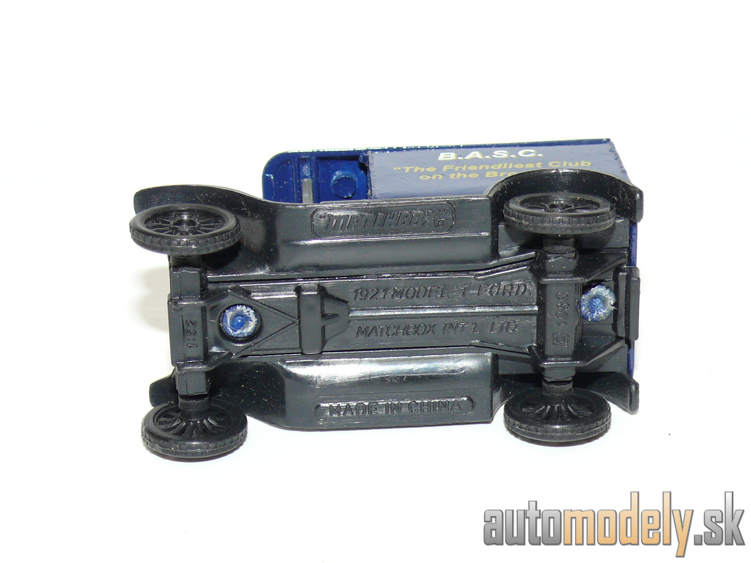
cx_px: 376
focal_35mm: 95
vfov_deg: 15.6
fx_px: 2061
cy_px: 282
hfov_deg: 20.7
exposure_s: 1/30
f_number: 4
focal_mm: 12.9
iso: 100
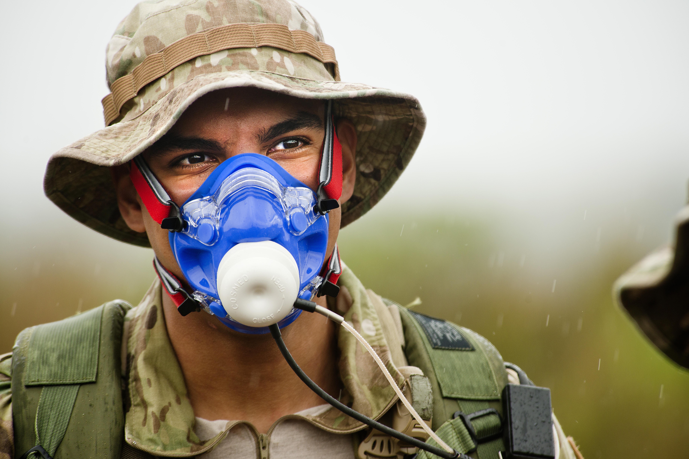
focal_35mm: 400
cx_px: 344
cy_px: 230
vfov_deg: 3.4
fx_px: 7658
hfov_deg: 5.2
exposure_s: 1/400
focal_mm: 400
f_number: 5.6
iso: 200
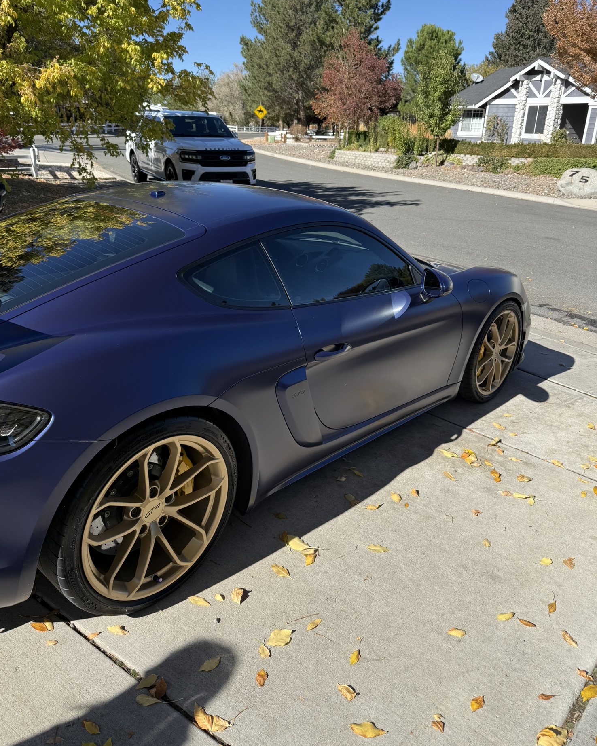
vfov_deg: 65.9
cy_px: 340
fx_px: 574
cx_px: 288
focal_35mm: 26
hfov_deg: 54.9
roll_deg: -2.9
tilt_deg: -19.9
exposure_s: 1/3145
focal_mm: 6.76
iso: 80
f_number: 1.78
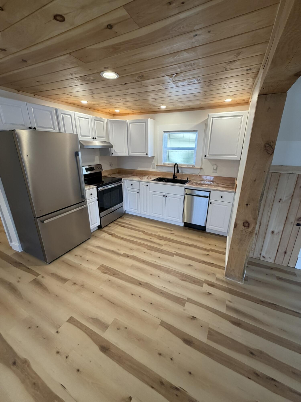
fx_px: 162
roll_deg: -0.8
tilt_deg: -17.5
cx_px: 150
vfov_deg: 102.1
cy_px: 201
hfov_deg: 85.7
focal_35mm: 14
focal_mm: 2.22
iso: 200
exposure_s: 1/120
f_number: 2.2
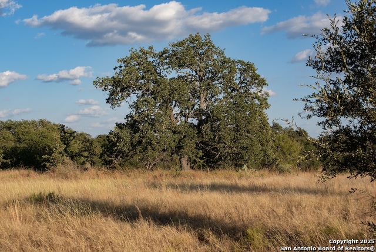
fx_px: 575
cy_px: 126
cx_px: 188
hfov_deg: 36.2
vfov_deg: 24.7
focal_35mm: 55
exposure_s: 1/350
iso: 400
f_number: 13
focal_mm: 55
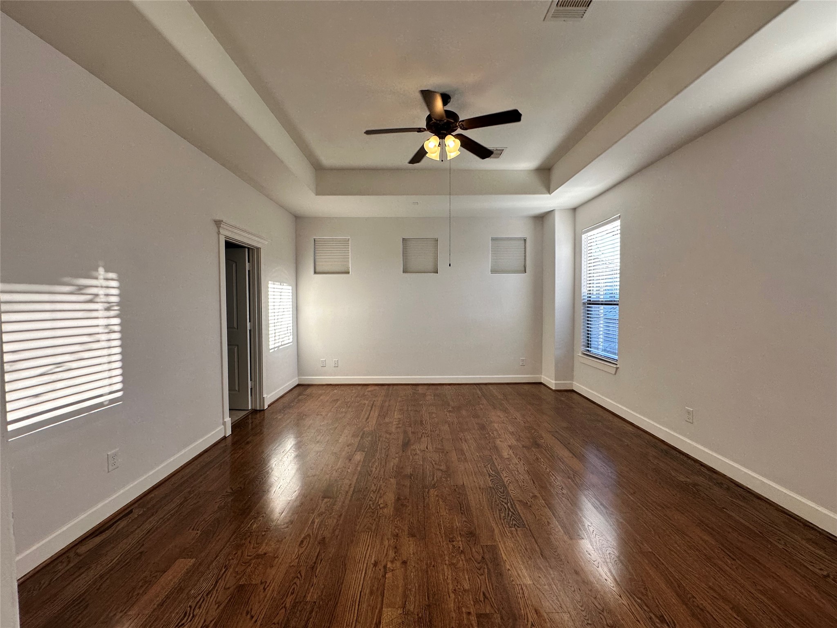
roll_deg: +0.3
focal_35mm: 14
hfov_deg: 102.1
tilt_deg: -1.5
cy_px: 314
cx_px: 418
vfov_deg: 85.7
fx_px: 339
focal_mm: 2.22
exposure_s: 1/120
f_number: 2.2
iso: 80
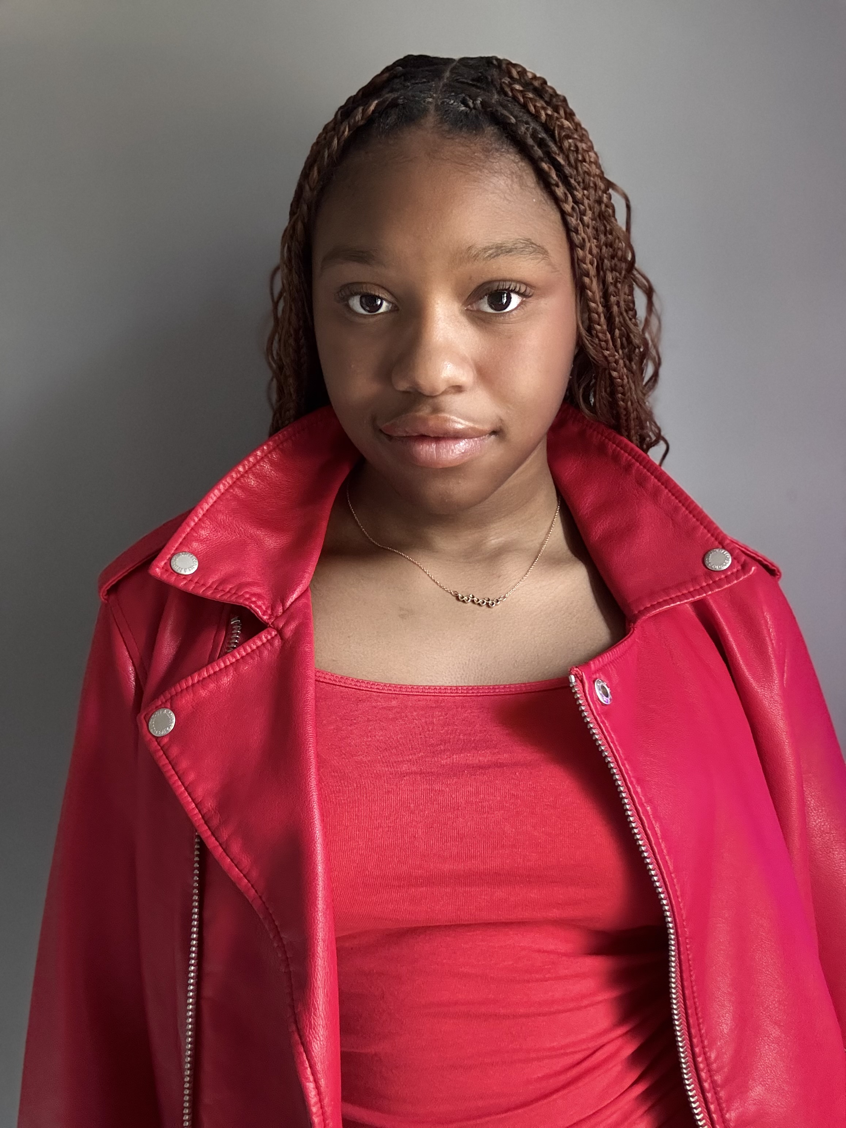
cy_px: 564
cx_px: 423
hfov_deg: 46.8
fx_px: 978
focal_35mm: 30
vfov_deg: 60.0
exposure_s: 1/34
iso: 400
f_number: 1.9
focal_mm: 2.69
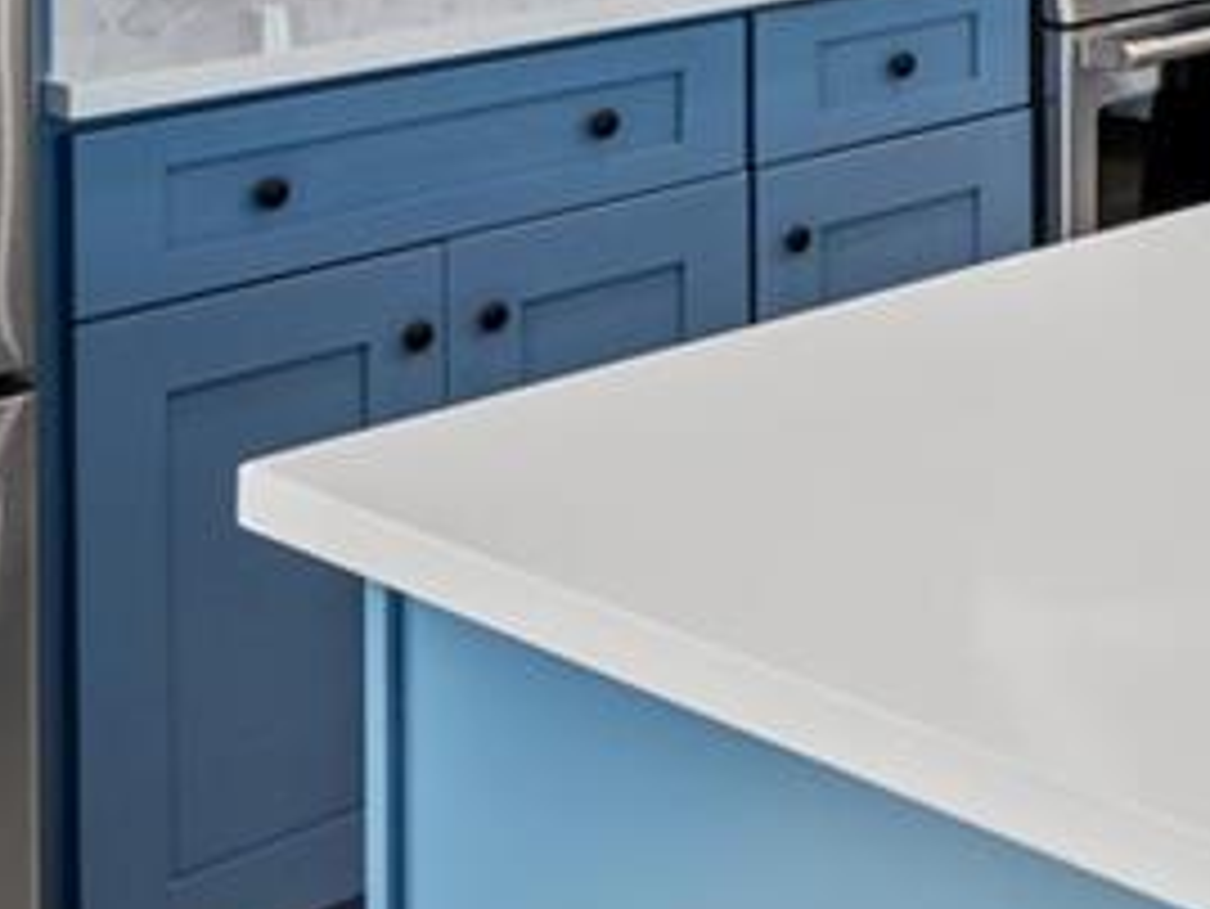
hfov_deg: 21.5
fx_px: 2798
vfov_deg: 17.0
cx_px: 1678
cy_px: -380
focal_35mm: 80
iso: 800
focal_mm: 14
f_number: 10
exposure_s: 1/15
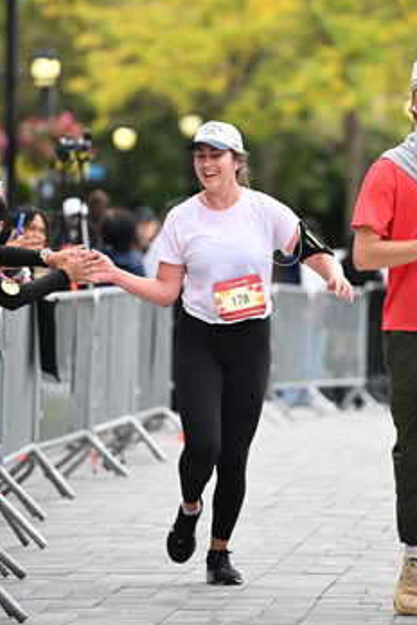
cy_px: 183
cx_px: 220
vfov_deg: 7.7
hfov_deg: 5.1
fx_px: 4674
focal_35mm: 269
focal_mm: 170
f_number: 2.8
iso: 640
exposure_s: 1/2000
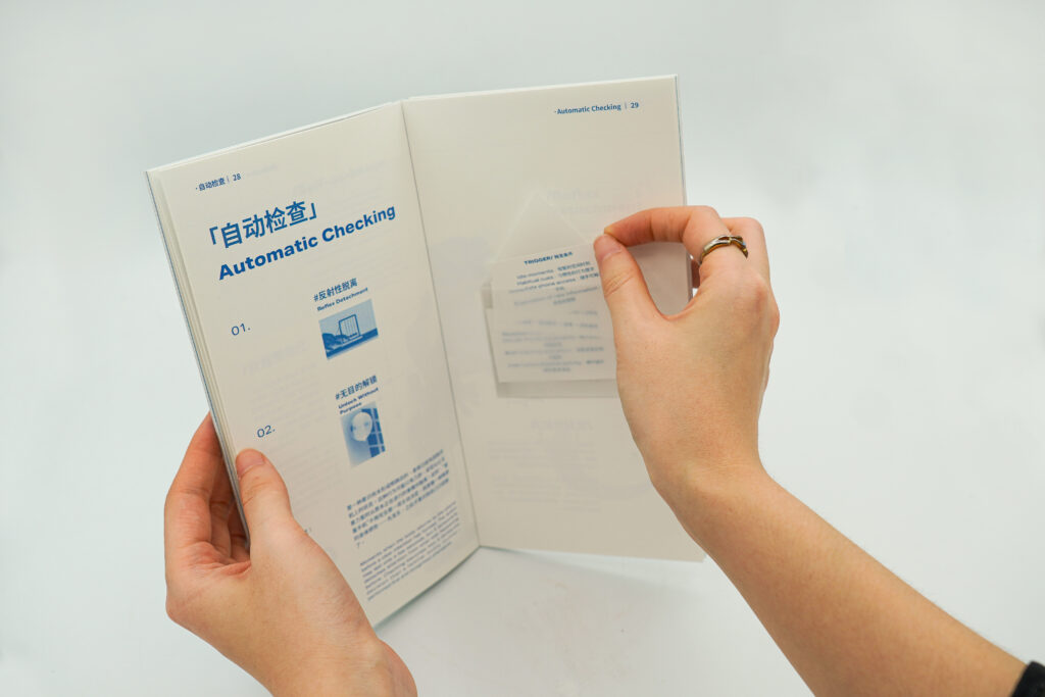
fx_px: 1002
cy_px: 348
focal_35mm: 34
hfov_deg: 55.1
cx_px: 522
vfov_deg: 38.4
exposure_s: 1/200
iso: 100
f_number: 4.5
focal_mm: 23
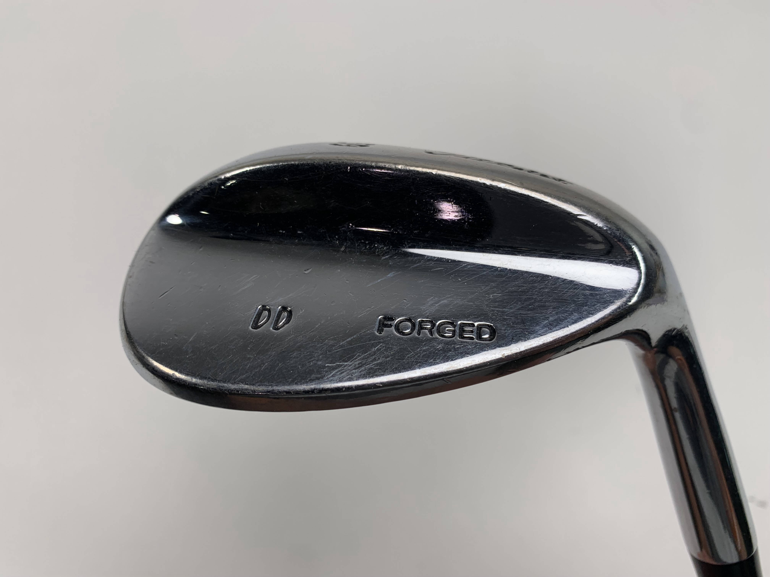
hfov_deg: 67.3
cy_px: 288
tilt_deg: -58.5
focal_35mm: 26
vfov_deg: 53.1
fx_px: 578
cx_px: 385
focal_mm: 4.25
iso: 25
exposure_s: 1/287
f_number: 1.8
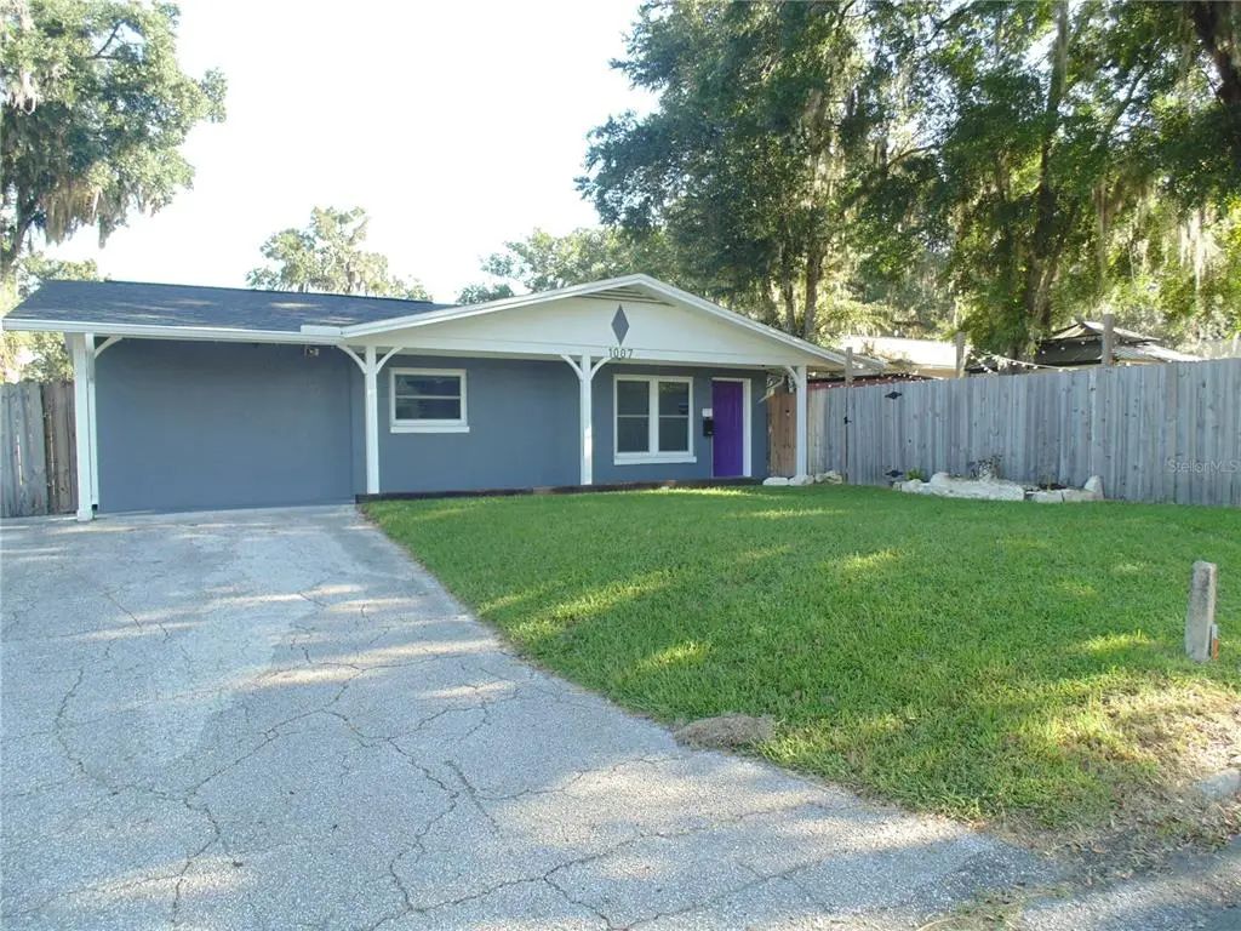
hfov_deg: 76.4
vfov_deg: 61.1
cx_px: 620
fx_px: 789
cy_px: 466
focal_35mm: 22
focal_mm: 4
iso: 80
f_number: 3.1
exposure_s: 1/125
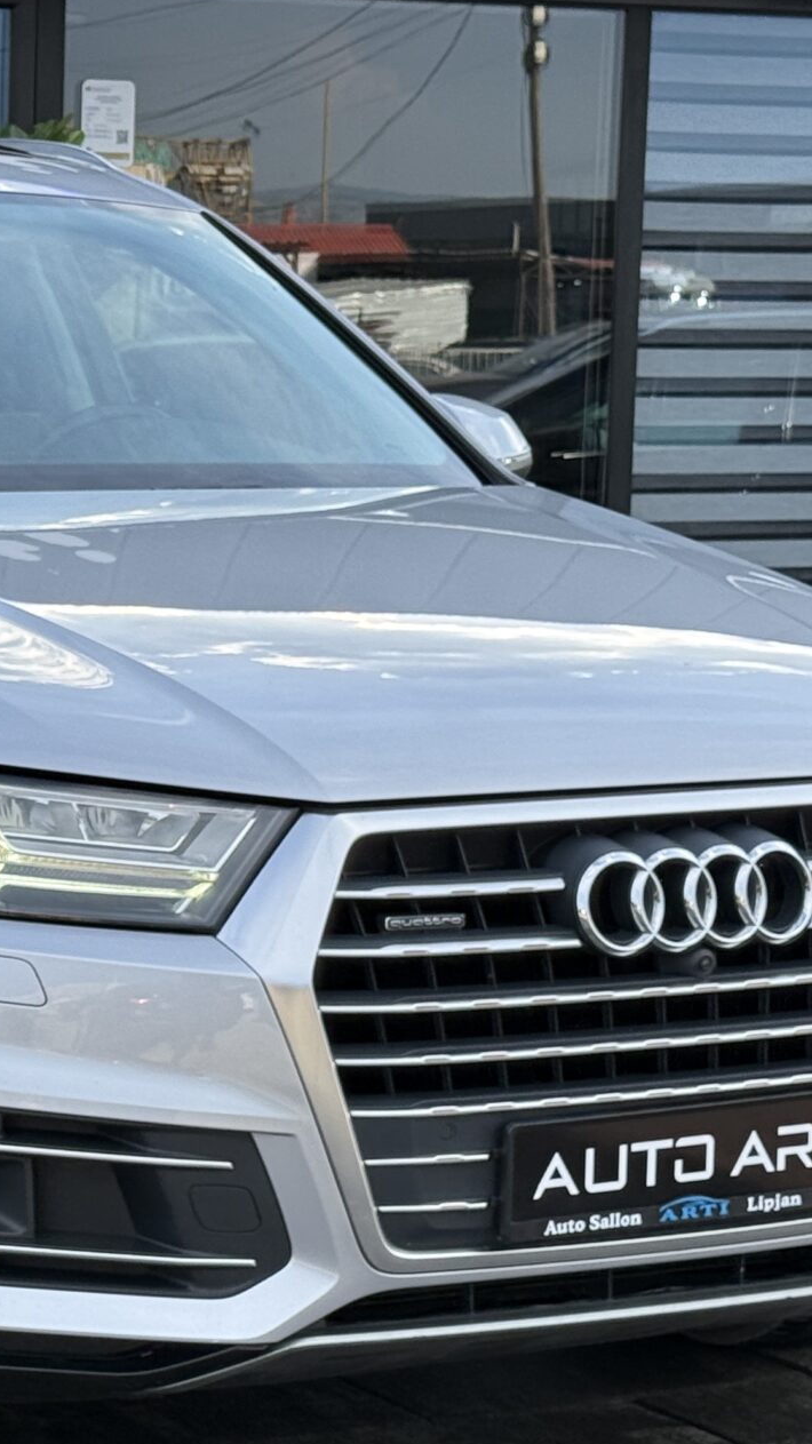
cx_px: -194
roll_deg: -0.5
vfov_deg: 20.2
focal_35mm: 106
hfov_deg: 11.2
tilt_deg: -6.9
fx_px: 4059
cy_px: 830
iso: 100
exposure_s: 1/1980
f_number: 1.78
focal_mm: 6.76
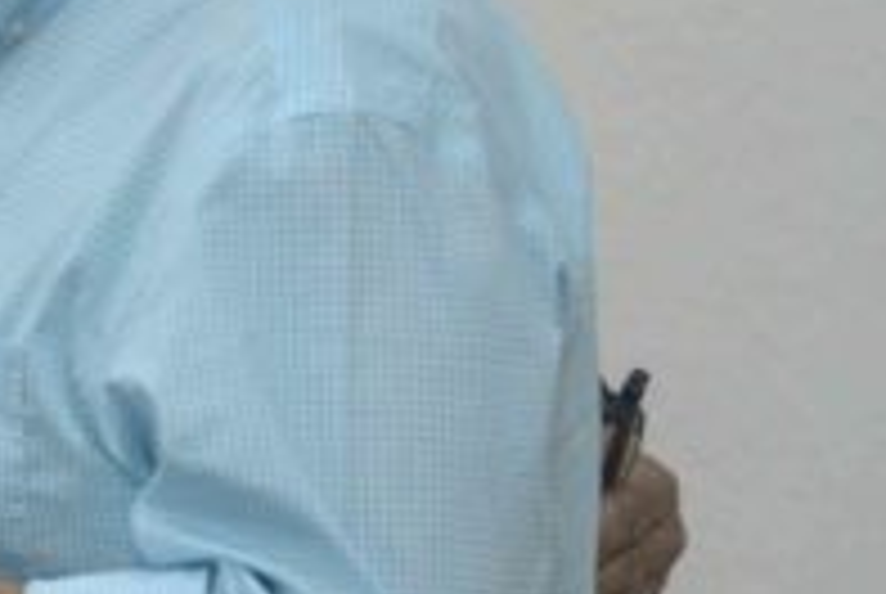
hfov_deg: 2.0
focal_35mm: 1037
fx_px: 25560
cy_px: 144
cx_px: -301
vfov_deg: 1.3
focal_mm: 200
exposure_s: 1/125
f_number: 3.2
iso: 2000
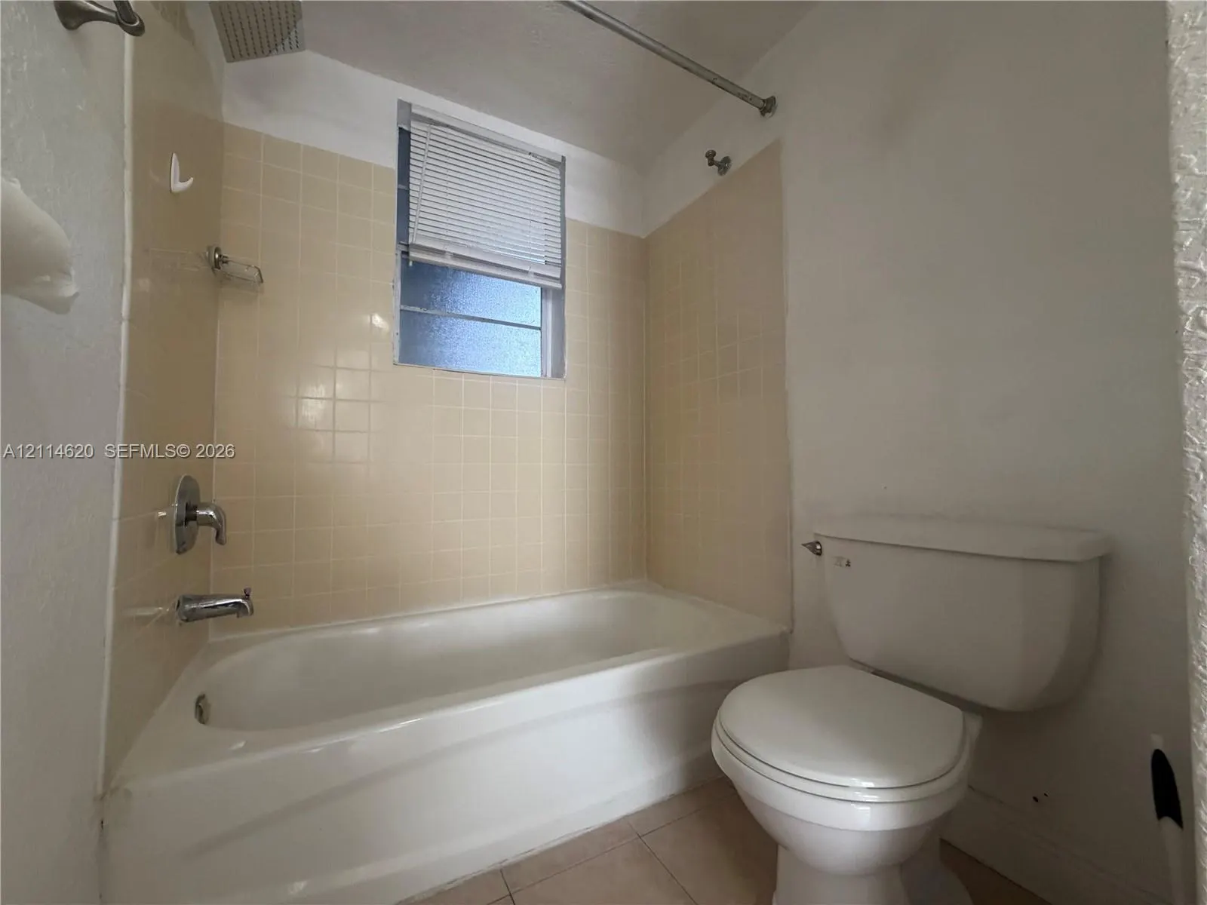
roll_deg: -0.1
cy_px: 452
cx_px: 604
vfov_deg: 85.7
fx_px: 488
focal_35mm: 14
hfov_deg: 102.1
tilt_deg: +1.8
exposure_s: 1/120
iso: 250
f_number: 2.2
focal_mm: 2.22
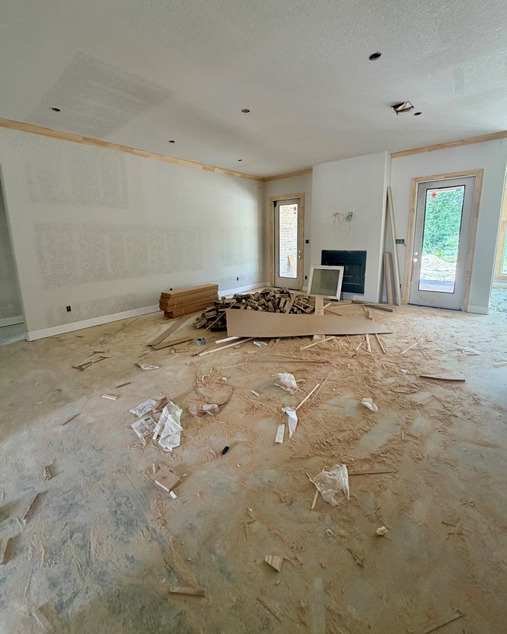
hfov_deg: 84.0
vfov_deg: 96.5
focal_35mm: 15
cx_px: 251
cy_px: 287
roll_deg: +0.3
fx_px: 281
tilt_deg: -9.9
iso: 200
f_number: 2.2
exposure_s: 1/121
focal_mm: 2.22
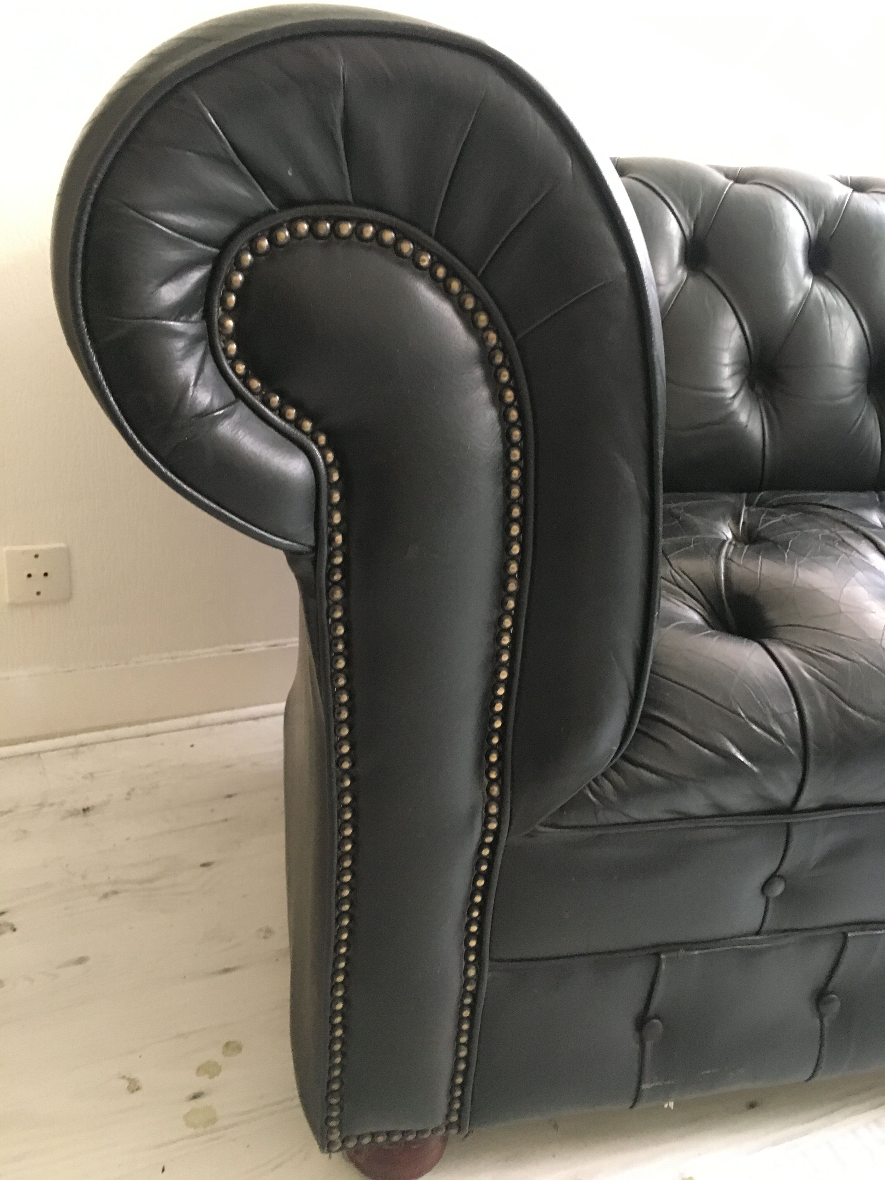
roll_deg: -1.9
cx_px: 442
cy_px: 590
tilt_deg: -18.4
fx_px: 989
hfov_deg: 48.2
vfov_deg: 61.7
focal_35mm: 29
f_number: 2.2
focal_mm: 4.15
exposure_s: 1/17
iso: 200
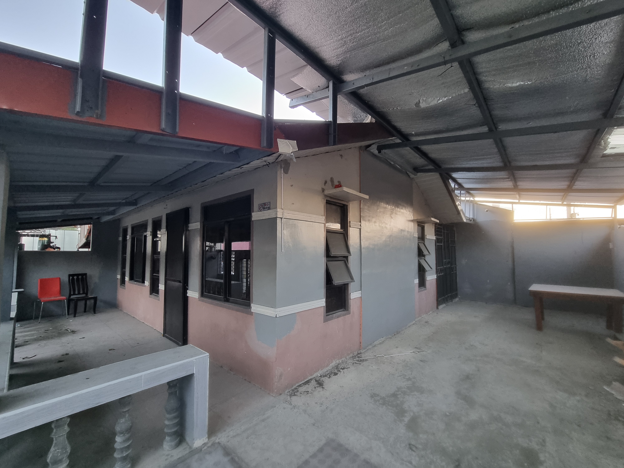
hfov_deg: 106.2
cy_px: 234
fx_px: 234
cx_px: 312
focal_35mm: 13
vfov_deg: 89.9
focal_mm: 2.2
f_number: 2.2
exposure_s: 1/40
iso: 400
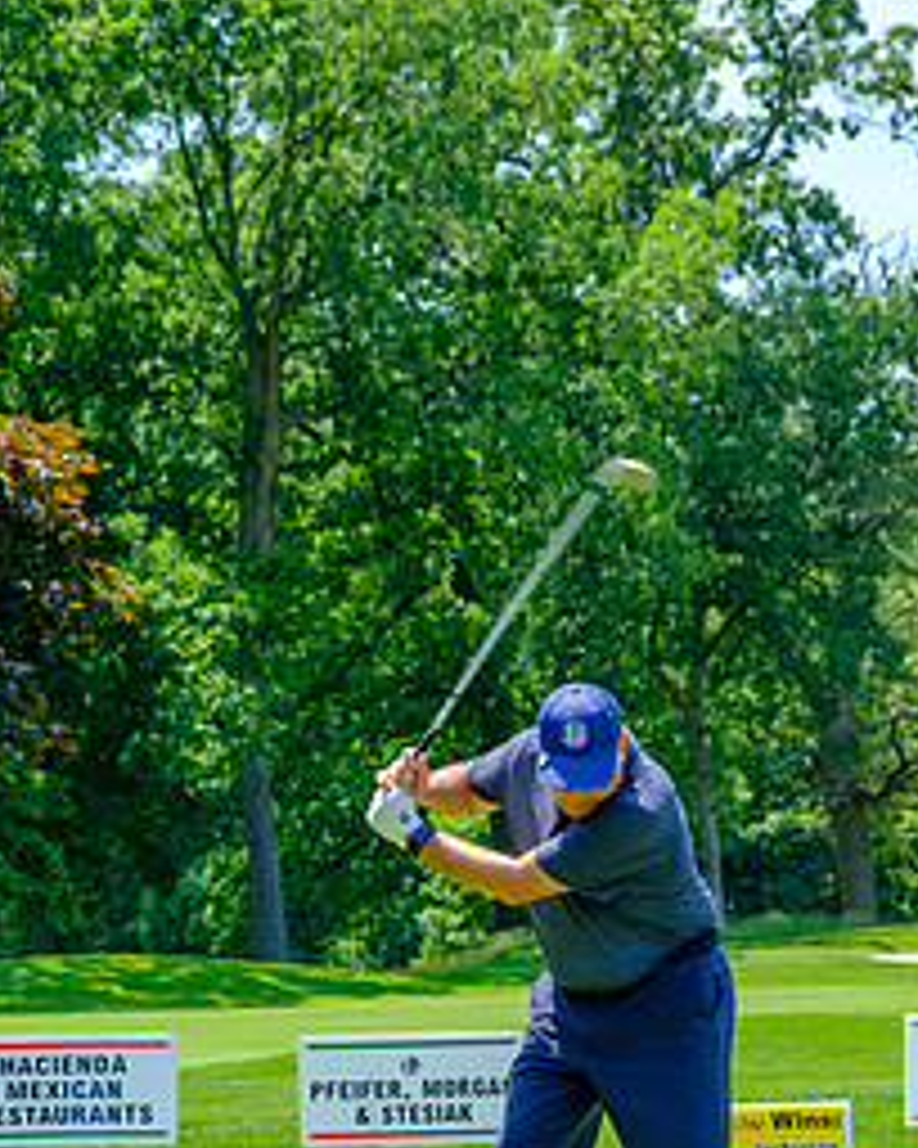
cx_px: 594
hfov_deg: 12.2
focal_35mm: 126
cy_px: 950
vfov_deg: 15.2
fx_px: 4279
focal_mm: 50.5
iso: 200
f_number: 5.6
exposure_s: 1/250
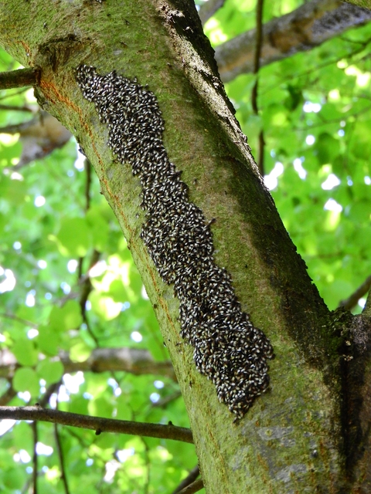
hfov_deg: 6.8
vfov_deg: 9.0
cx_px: 186
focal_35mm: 220
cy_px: 247
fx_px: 3144
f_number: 6
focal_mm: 39.4
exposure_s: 1/40
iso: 400
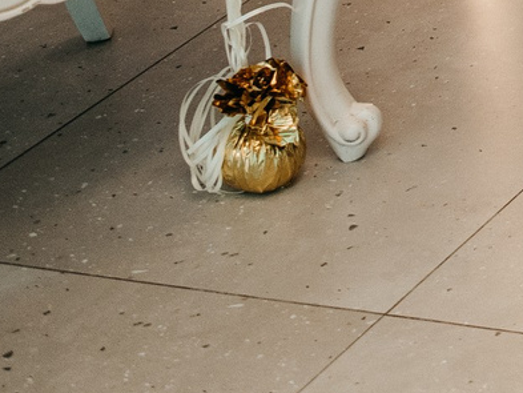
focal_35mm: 171
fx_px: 2584
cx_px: 1707
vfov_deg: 7.8
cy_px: -666
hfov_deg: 8.8
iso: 500
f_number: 3.5
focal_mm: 24
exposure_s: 1/160
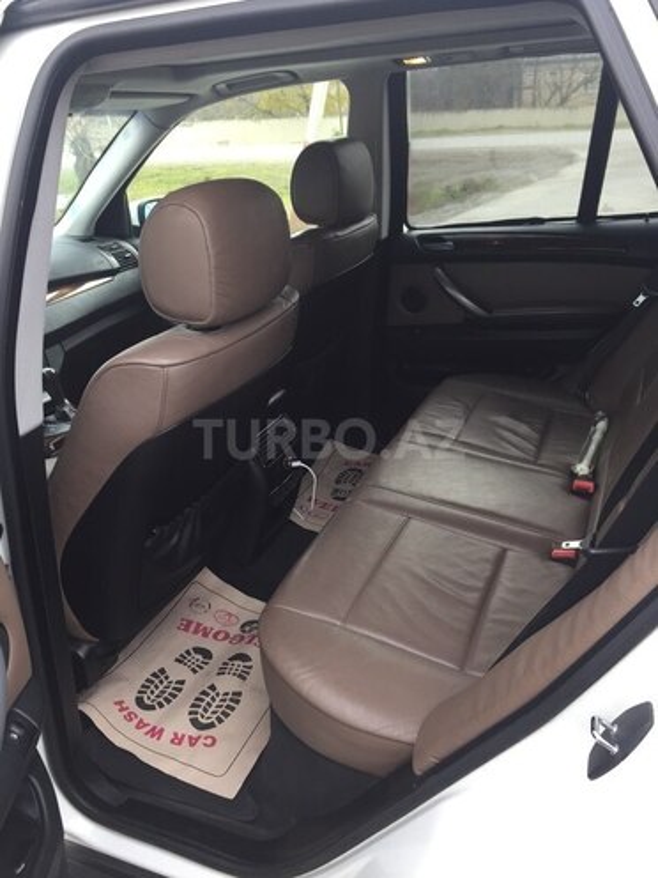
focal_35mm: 29
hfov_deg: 48.2
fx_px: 735
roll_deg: +1.9
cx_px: 329
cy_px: 439
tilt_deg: -23.2
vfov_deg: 61.7
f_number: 2.2
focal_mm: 4.15
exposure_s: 1/100
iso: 40
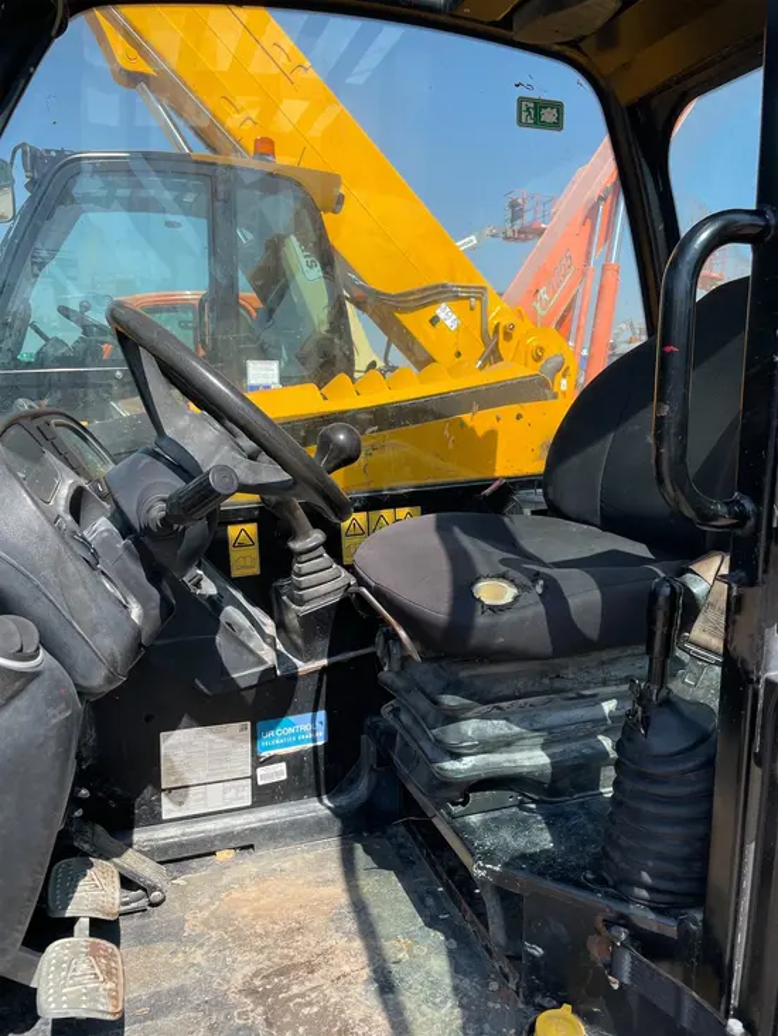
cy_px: 518
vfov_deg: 67.3
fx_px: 779
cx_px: 389
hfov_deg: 53.1
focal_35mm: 26
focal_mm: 4.2
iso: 50
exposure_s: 1/2681
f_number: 1.6
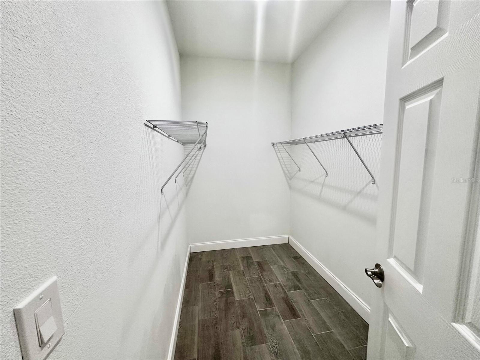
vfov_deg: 85.7
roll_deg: +1.9
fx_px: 194
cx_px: 240
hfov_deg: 102.1
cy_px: 180
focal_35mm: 14
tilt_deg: -6.6
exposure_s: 1/120
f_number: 2.2
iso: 200
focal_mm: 2.22
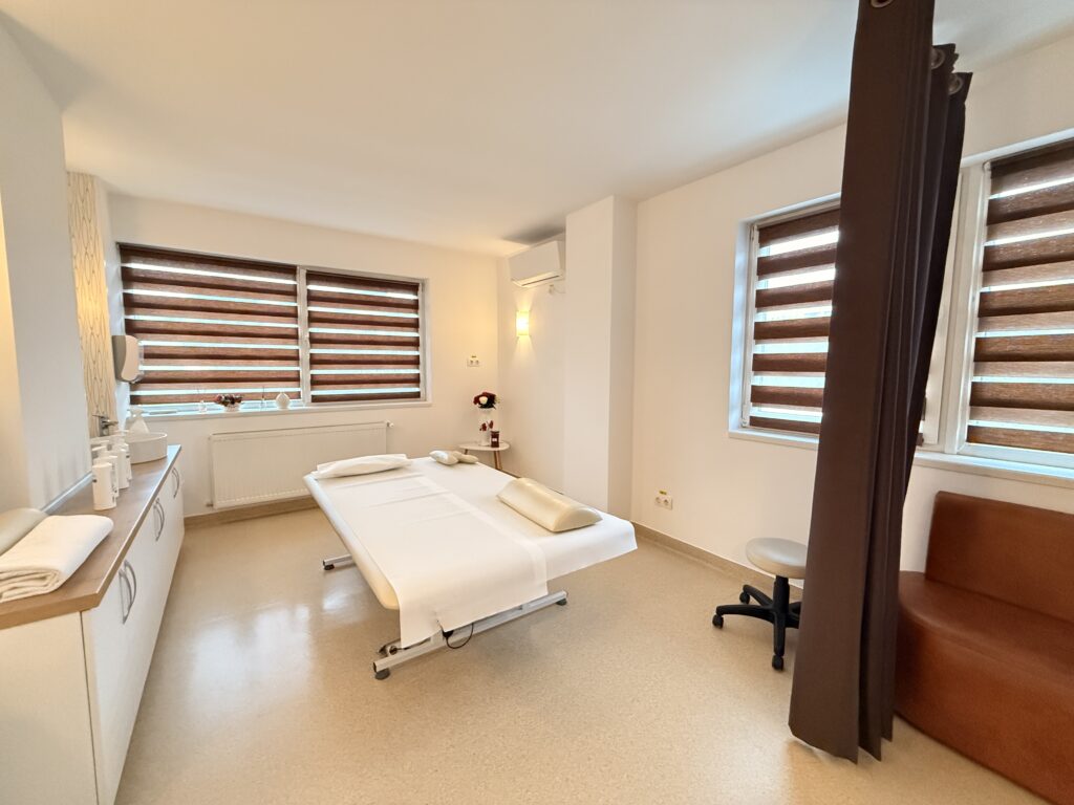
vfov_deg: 85.7
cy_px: 402
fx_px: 434
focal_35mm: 14
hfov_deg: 102.1
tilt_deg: -5.3
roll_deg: -0.5
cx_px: 537
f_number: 2.2
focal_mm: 2.22
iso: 800
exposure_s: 1/50
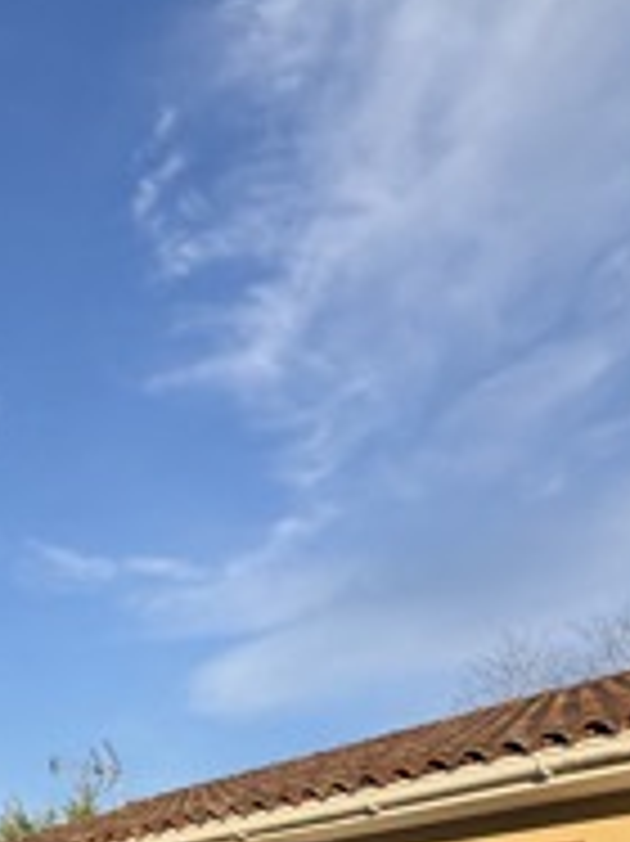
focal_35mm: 45
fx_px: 1093
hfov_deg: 31.3
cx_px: 122
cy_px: 887
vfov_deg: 36.7
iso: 50
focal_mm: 2.22
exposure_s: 1/1346
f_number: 2.2
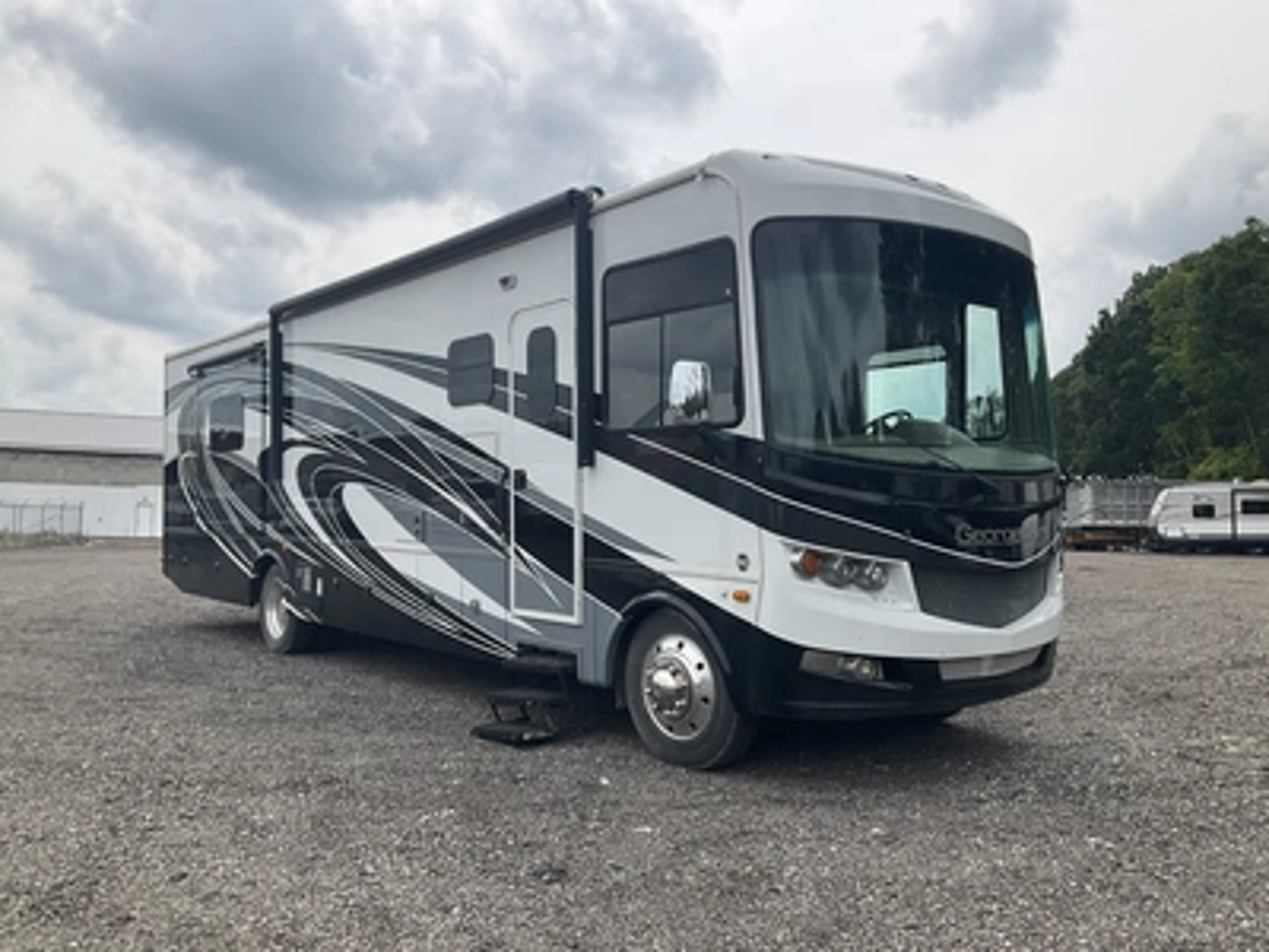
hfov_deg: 61.7
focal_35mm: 29
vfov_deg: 48.2
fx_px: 1063
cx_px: 634
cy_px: 476
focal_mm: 3
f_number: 1.8
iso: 25
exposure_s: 1/2058
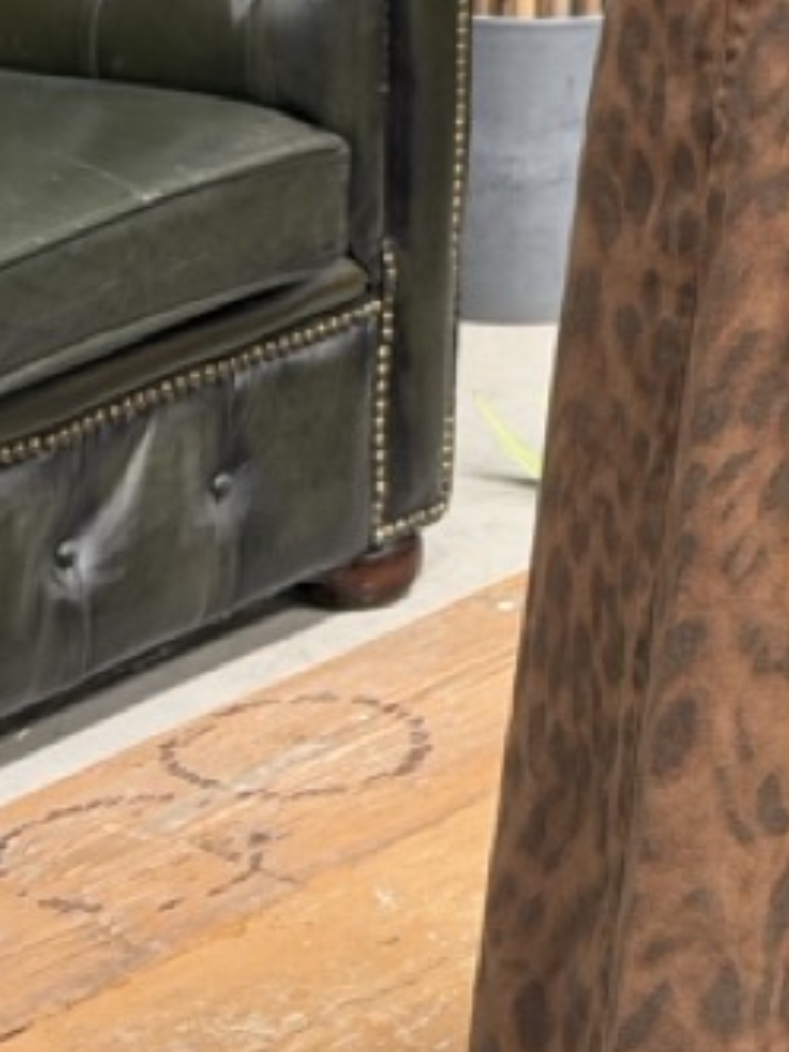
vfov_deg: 10.3
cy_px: -580
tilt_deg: -17.9
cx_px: 1112
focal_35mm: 185
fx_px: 5622
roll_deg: -3.0
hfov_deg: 7.9
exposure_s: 1/76
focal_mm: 6.76
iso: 100
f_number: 1.78
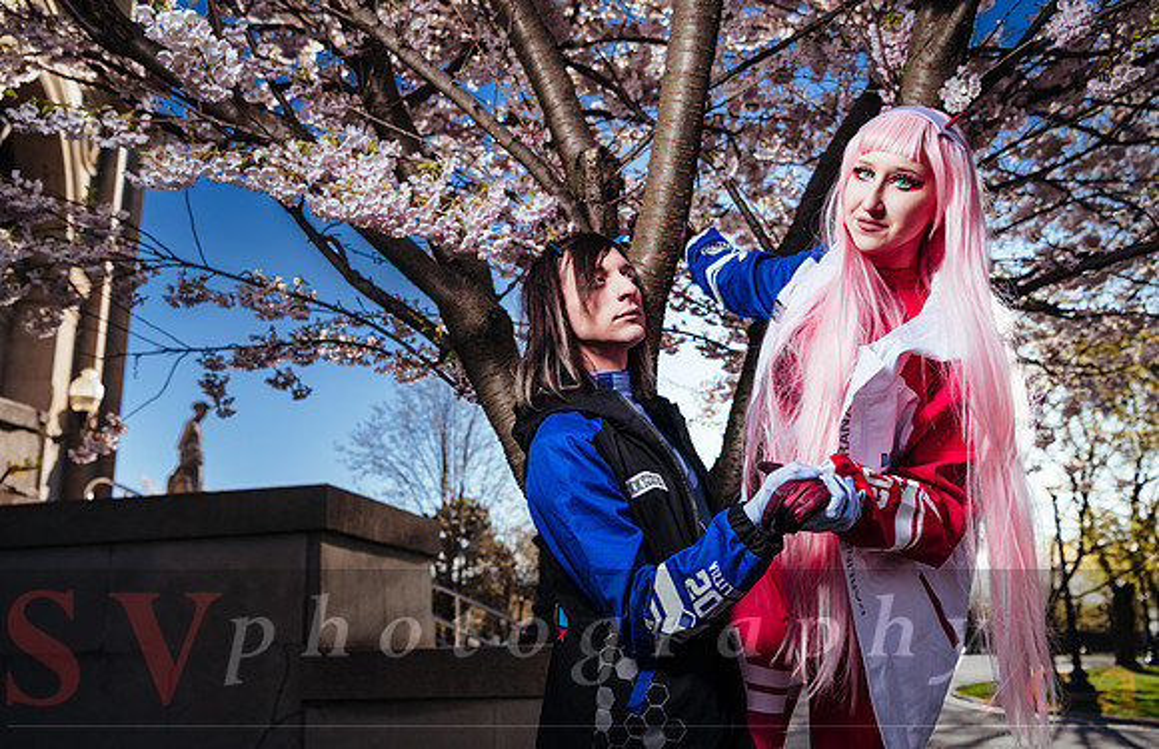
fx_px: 1033
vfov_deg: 39.9
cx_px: 584
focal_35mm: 32
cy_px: 375
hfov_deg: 58.6
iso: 64
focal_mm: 31
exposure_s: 1/200
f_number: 4
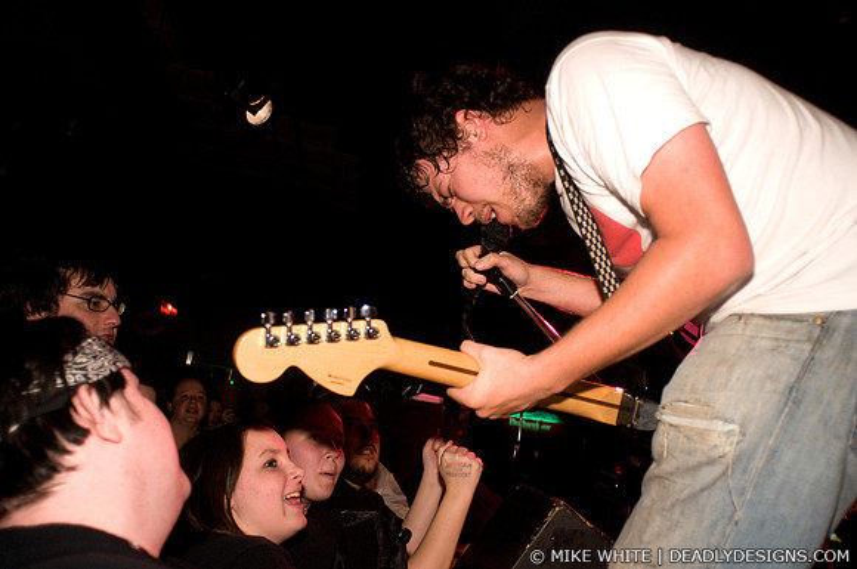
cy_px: 284
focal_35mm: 30
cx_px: 428
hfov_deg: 62.0
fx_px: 713
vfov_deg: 43.5
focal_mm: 20
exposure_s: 1/250
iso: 1600
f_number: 2.8
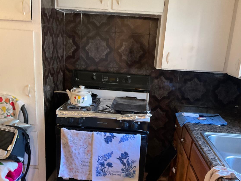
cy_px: 129
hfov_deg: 47.8
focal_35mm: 39
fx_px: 272
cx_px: 121
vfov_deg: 36.2
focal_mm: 3
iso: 250
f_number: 1.8
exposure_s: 1/40
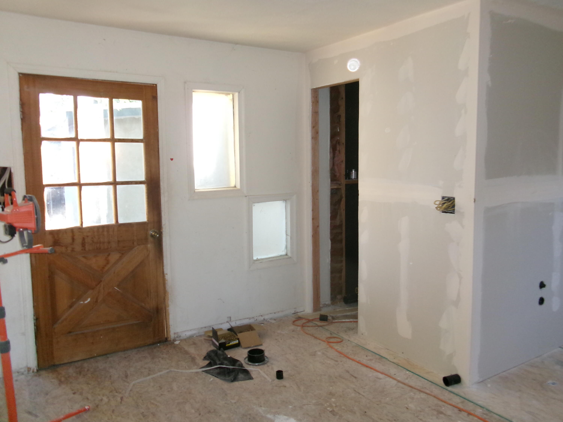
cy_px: 211
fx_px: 455
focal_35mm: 28
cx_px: 282
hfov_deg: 63.4
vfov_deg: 49.7
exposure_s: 1/34
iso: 305
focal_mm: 5.1
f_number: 3.9
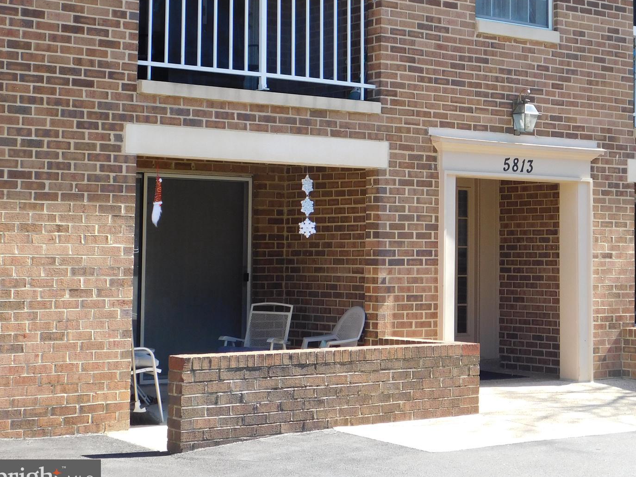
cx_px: 459
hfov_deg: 25.4
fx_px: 1397
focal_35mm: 76
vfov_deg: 19.3
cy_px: 142
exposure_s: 1/250
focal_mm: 9
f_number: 3.8
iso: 125
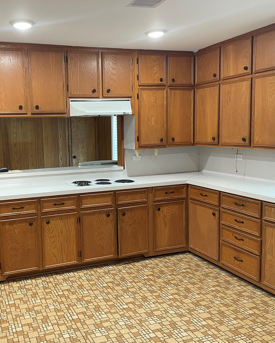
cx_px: 87
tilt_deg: -7.4
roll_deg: +1.5
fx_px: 336
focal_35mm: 33
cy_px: 170
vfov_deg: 54.2
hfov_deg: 43.8
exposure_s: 1/60
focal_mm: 5.1
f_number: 1.6
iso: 200
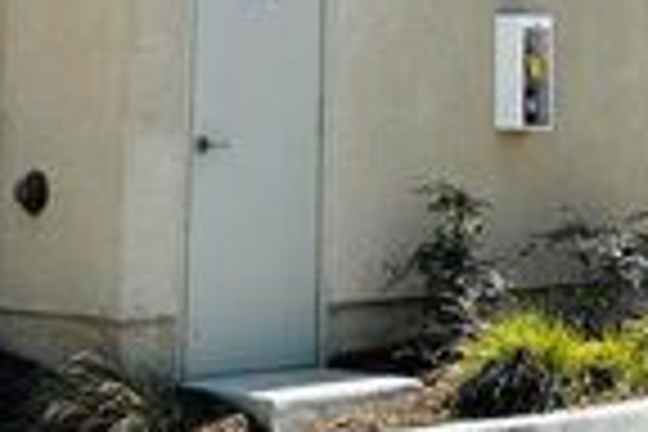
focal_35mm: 125
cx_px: 504
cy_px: -385
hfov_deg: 16.3
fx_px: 2250
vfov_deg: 10.2
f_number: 1.5
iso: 50
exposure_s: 1/3460
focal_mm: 5.7
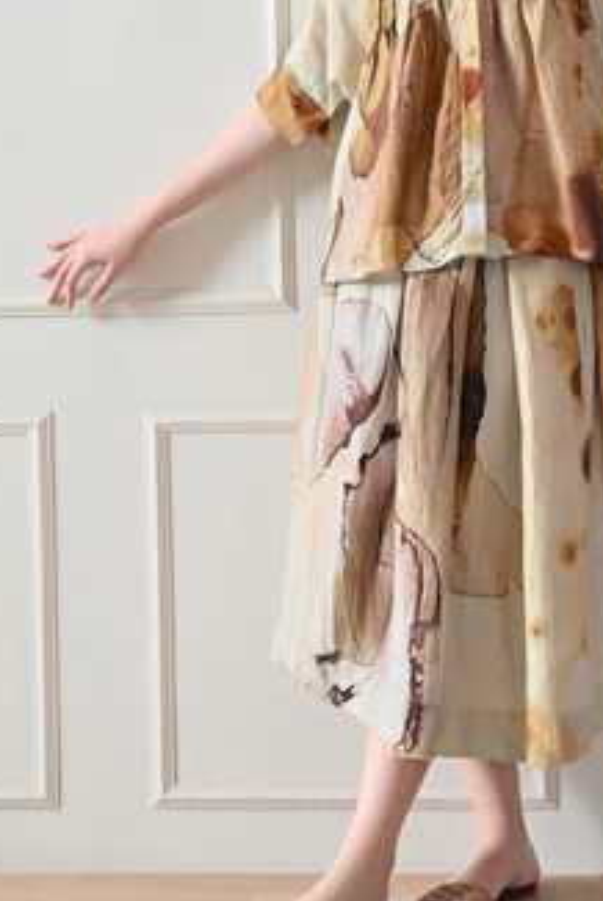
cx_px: 420
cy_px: 303
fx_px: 1855
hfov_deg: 18.4
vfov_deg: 27.2
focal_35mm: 74
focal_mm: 46
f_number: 7.1
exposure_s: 1/160
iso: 250
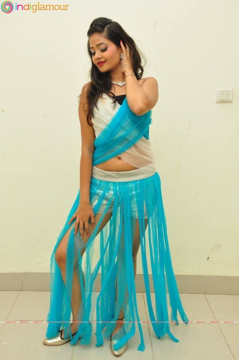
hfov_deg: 29.8
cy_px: 180
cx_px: 120
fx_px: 449
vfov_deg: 43.7
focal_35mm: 45
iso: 1600
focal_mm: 30
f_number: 9
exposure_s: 1/125
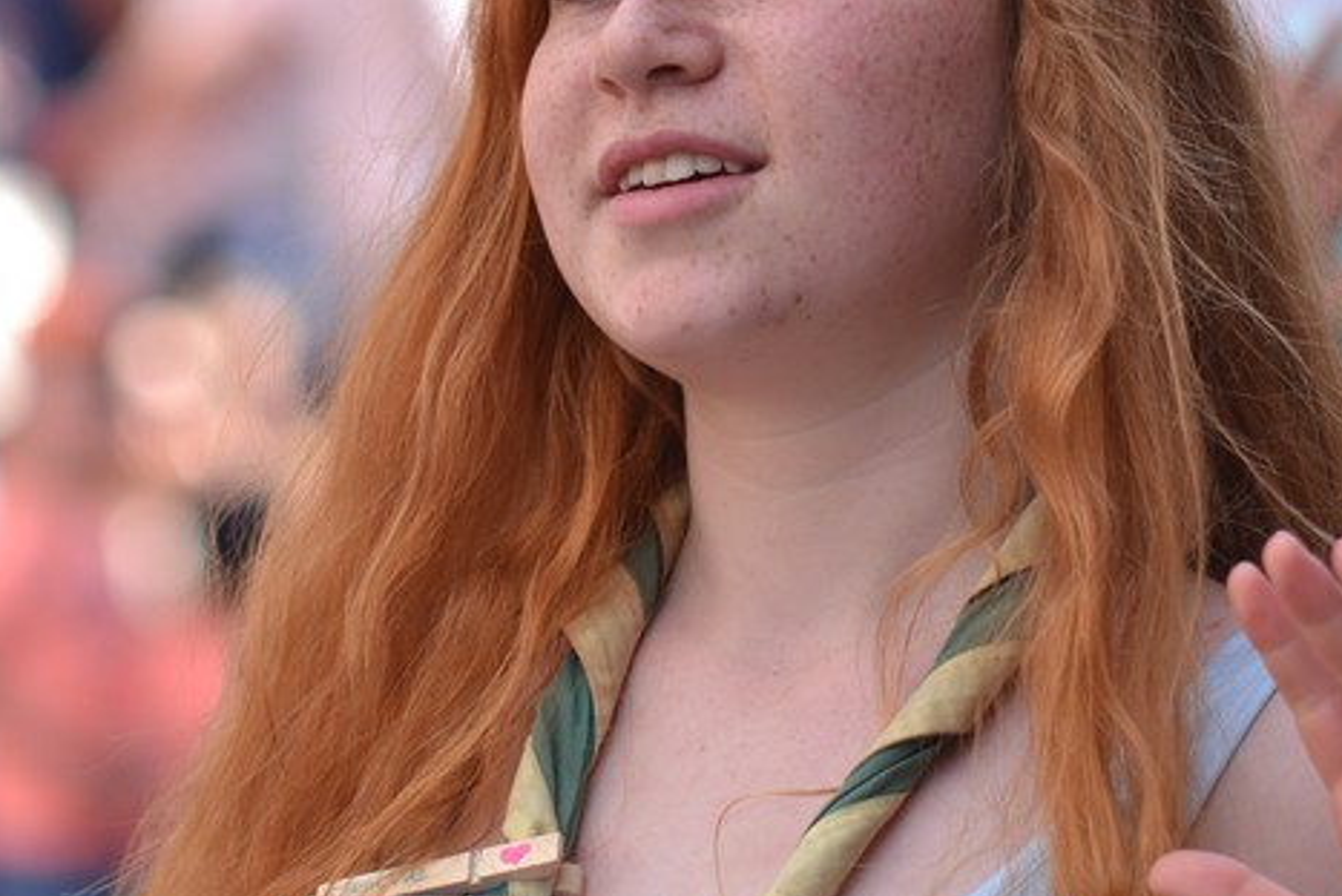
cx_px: 635
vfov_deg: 3.7
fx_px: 13726
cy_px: 197
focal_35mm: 368
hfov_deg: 5.6
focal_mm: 112
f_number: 3.2
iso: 100
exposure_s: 1/400
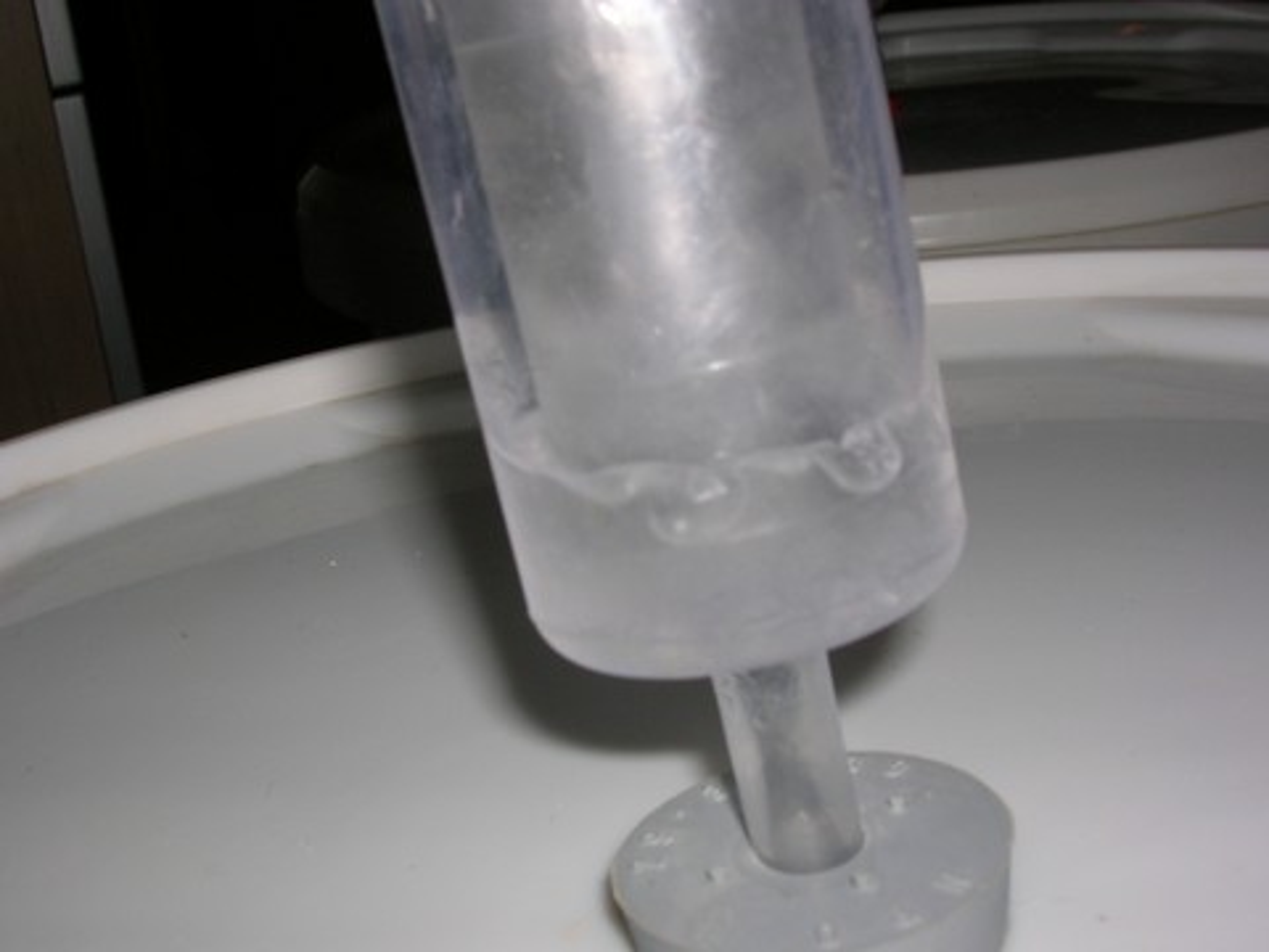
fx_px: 1686
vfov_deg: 31.5
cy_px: 476
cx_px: 634
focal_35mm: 46
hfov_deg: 41.2
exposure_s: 1/60.1
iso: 50
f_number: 5.4
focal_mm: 7.7
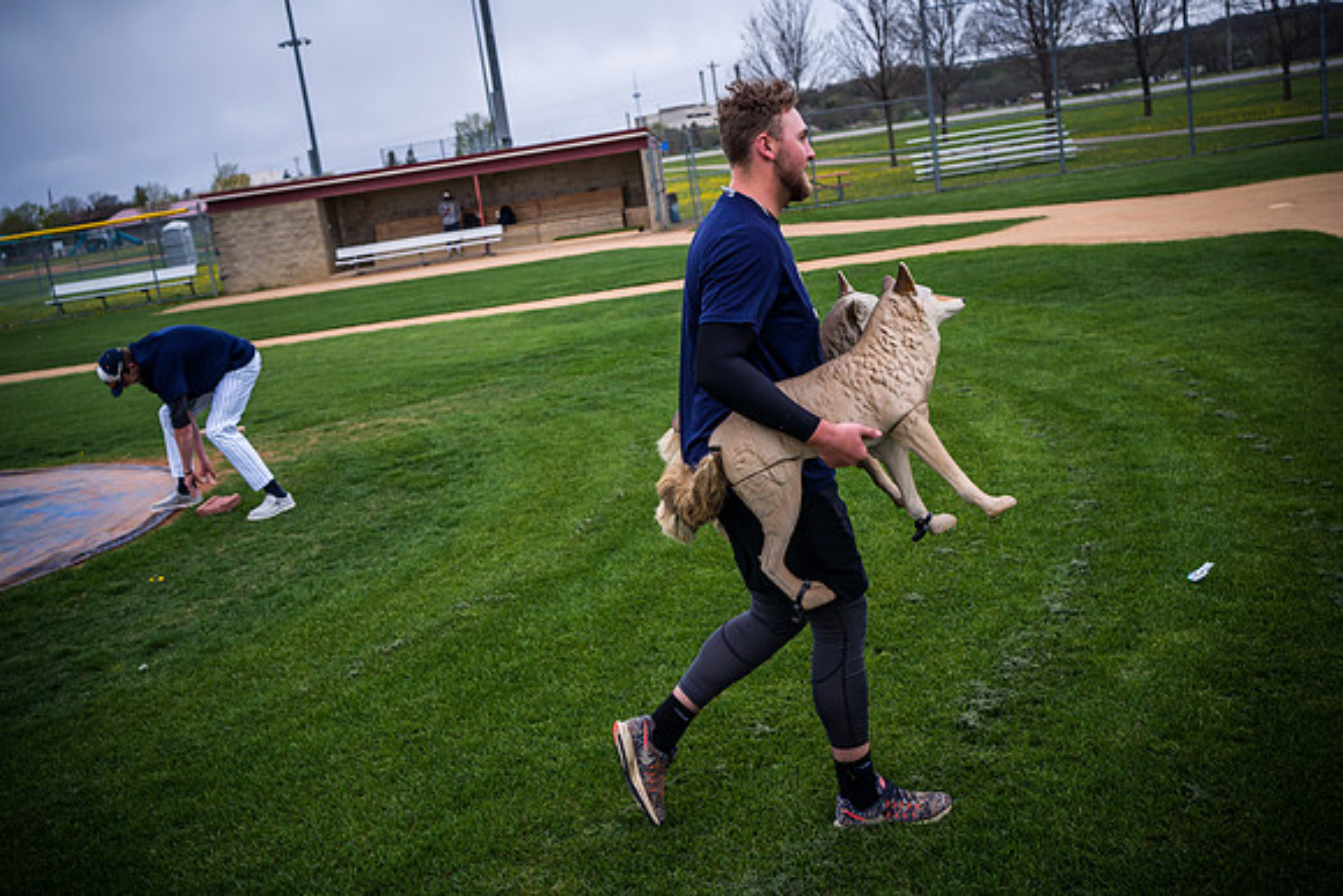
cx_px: 662
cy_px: 432
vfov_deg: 36.6
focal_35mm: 36
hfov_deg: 52.8
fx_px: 1353
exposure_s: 1/2500
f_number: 4
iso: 1250
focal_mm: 35
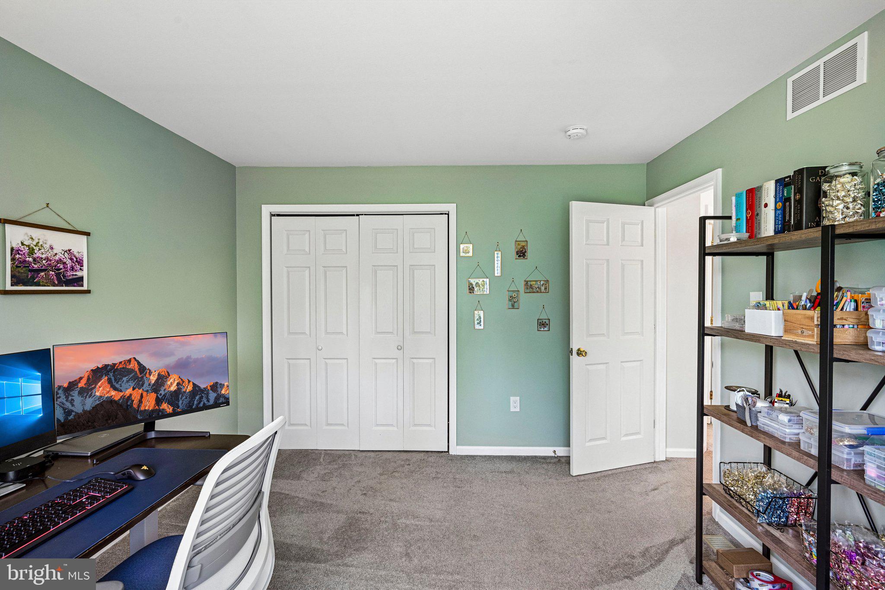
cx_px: 442
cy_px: 295
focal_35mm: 16
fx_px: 393
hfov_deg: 96.7
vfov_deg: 73.7
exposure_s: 1/15
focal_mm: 16
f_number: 8
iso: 800
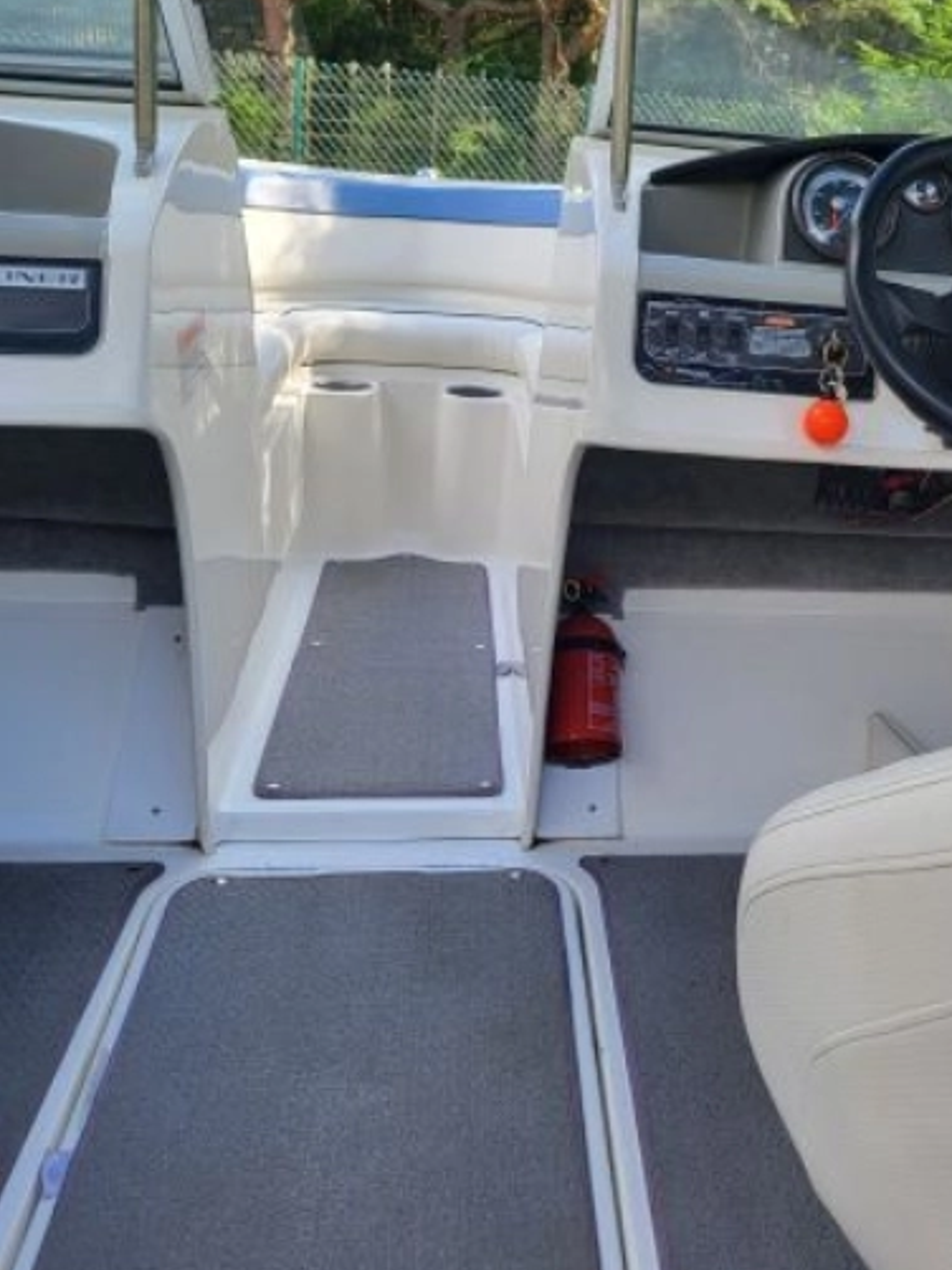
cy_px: 465
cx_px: 694
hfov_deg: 36.9
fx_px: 1395
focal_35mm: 38
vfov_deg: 48.5
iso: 40
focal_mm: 5.4
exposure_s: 1/376
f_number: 1.8
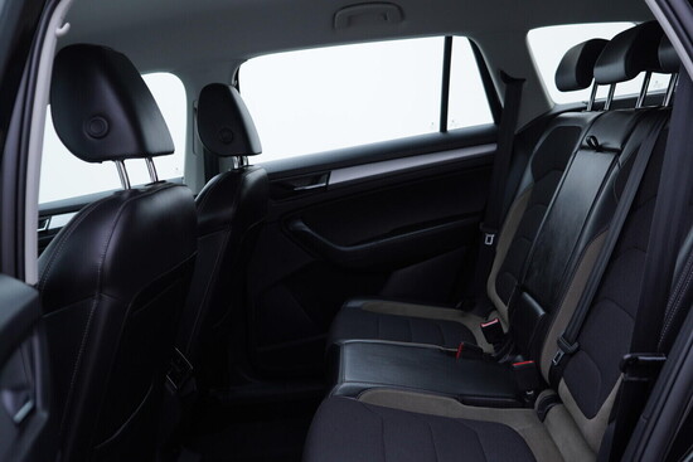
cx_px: 346
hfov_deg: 53.1
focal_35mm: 36
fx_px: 693
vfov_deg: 36.9
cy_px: 231
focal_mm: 24
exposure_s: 1/50
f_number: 3.2
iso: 125
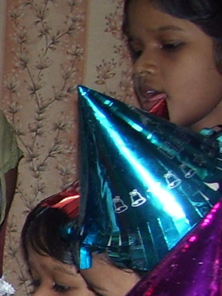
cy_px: 306
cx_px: -458
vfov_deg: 11.7
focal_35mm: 167
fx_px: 1427
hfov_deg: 7.7
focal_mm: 6
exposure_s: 1/60
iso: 80
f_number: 2.7
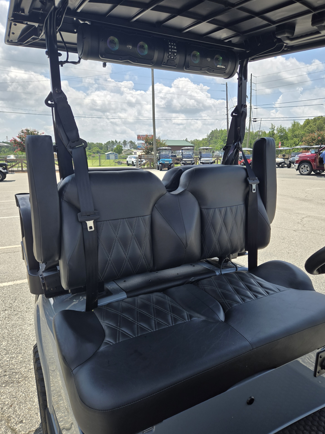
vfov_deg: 71.6
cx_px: 164
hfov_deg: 56.8
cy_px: 223
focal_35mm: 24
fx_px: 300
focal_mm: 5.4
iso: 25
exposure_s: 1/1300
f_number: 1.8
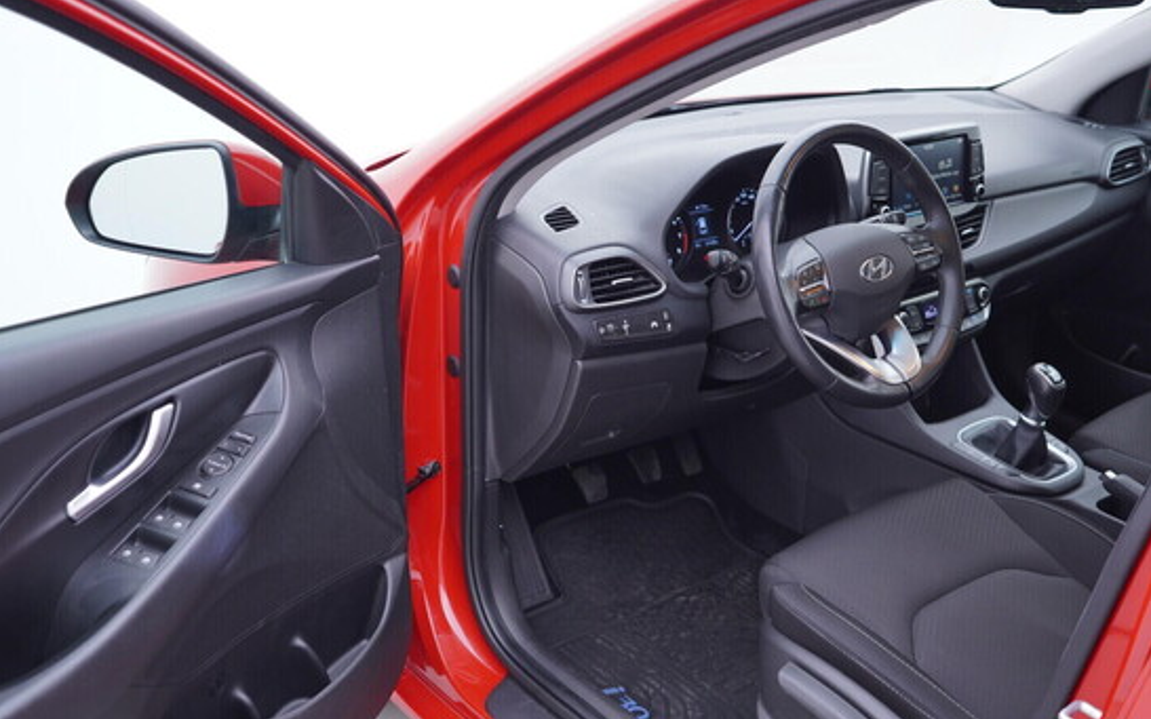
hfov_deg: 52.8
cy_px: 381
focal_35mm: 37
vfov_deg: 34.4
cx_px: 576
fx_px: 1160
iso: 160
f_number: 2.8
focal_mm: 24
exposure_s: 1/40
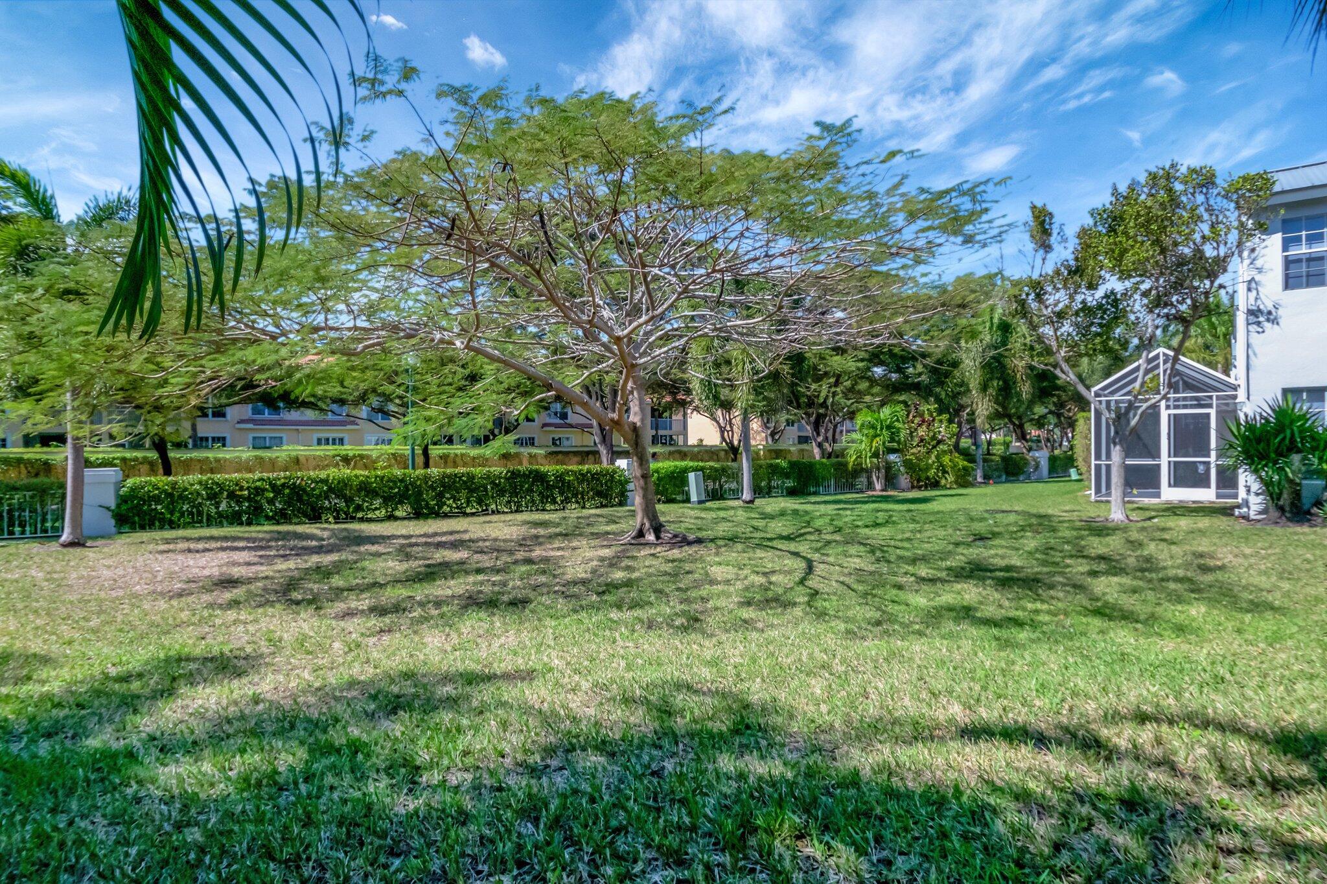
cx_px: 664
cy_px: 442
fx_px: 719
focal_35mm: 20
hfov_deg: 85.4
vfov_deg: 63.2
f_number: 8
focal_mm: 13
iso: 640
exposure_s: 1/1250
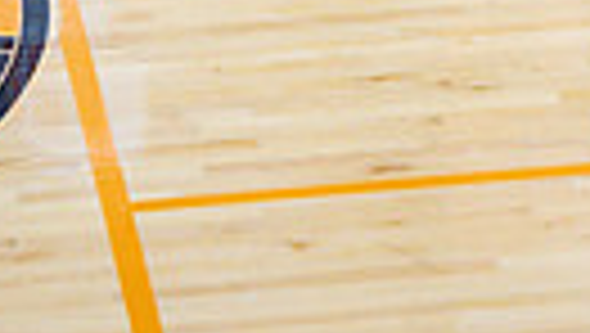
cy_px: -608
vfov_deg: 2.5
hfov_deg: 4.4
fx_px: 7611
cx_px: 500
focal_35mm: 486
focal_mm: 135
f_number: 3.2
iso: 5000
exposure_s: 1/800
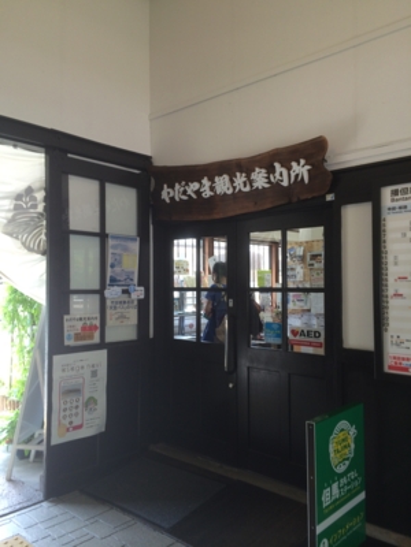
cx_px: 206
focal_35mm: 30
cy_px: 274
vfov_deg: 60.0
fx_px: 475
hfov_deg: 46.8
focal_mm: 4.12
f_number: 2.2
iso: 50
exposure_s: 1/60
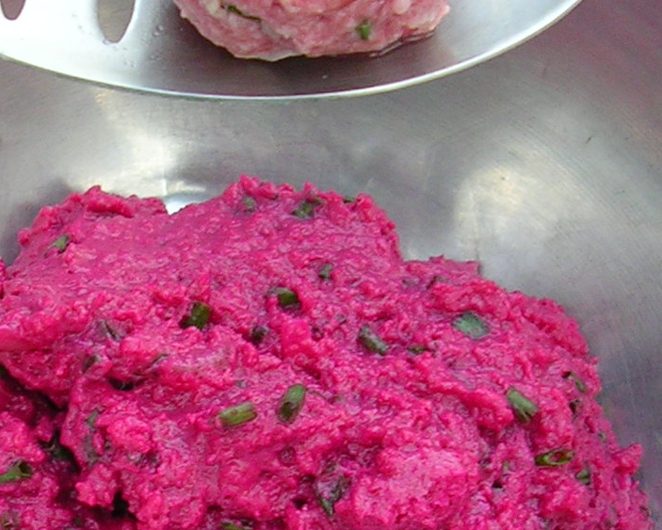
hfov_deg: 17.7
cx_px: 176
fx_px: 2117
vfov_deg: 14.2
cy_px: 385
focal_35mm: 108
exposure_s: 1/41.4
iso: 50
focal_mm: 5.8
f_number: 2.8
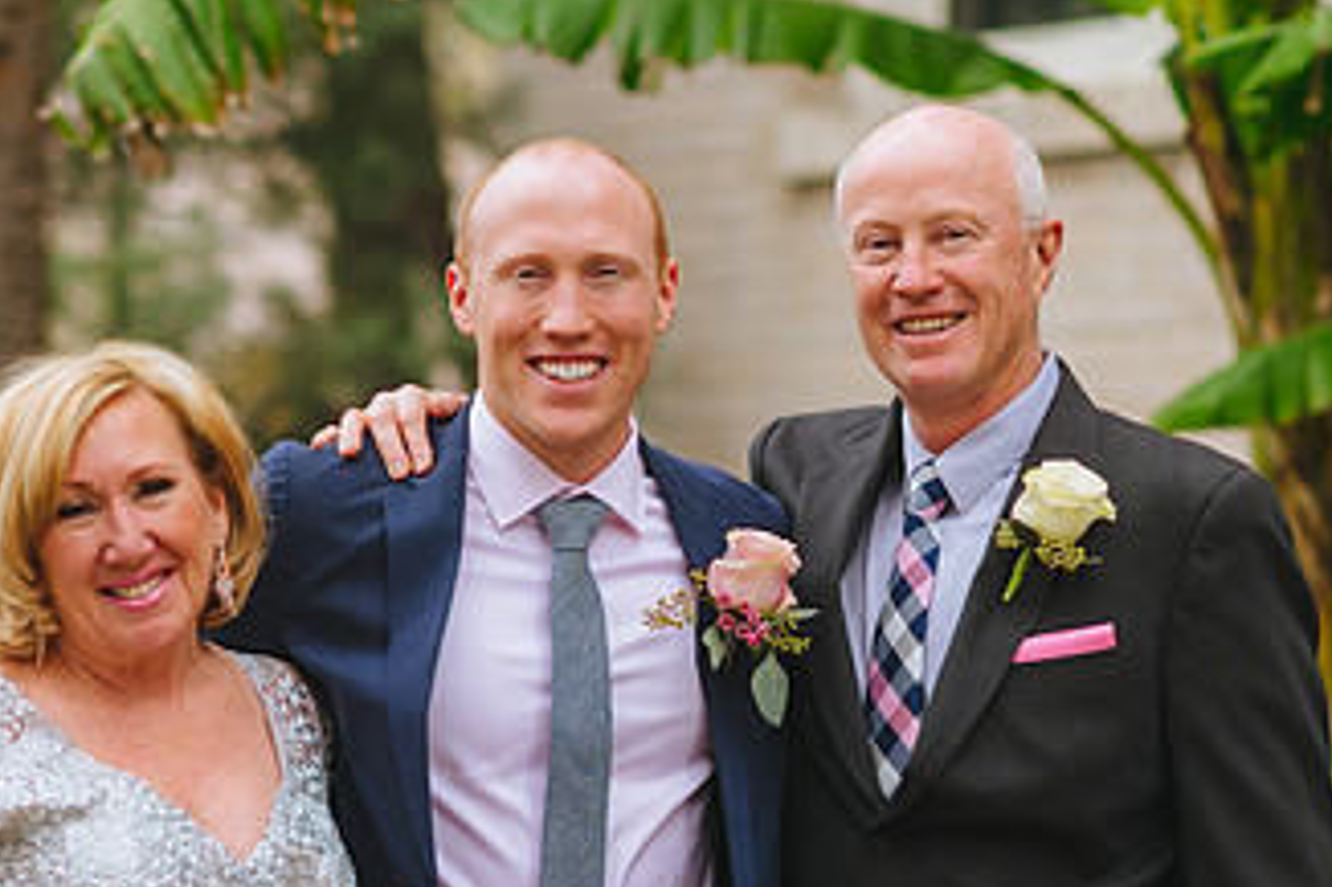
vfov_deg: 9.1
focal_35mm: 151
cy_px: 748
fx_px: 5584
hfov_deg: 13.6
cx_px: 658
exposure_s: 1/2000
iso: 200
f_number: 2.2
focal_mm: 85
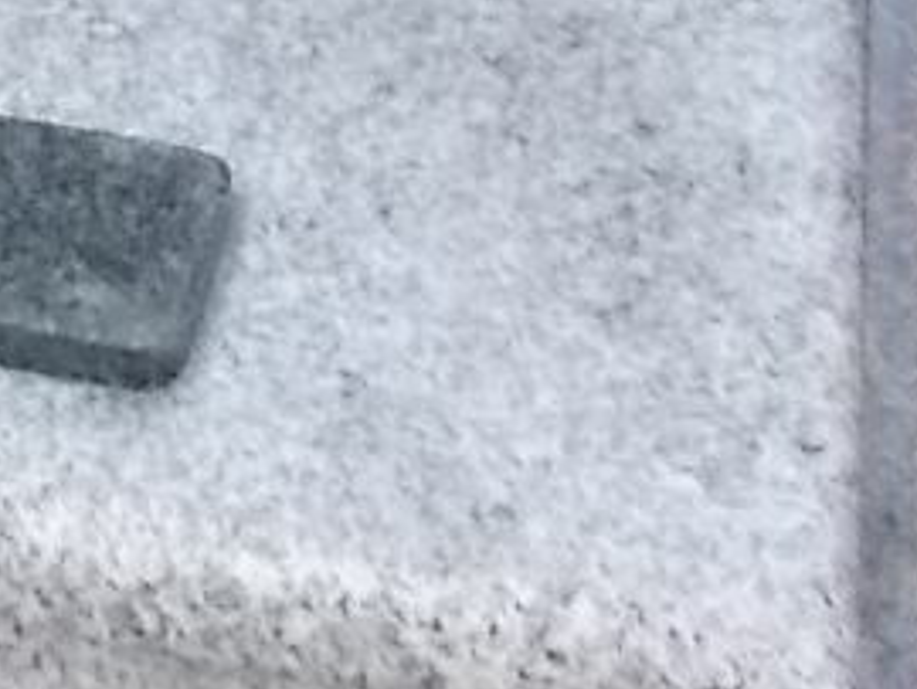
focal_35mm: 154
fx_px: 4083
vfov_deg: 8.8
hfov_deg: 12.1
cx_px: -530
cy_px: -930
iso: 400
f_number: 8
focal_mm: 4.6
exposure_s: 1/250
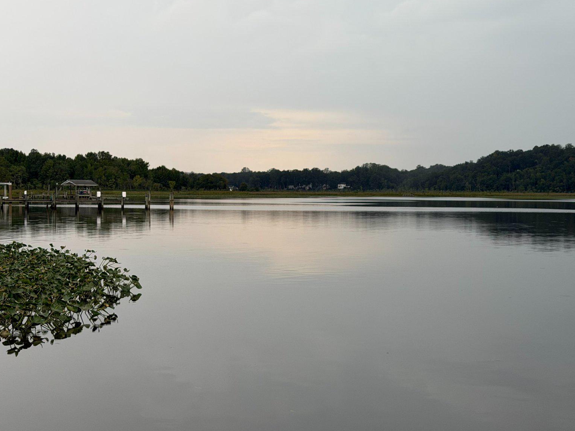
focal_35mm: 64
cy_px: 212
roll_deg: -0.5
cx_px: 349
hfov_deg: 30.2
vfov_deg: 22.9
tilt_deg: -1.6
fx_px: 1063
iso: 64
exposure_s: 1/418
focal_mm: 6.76
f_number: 1.78
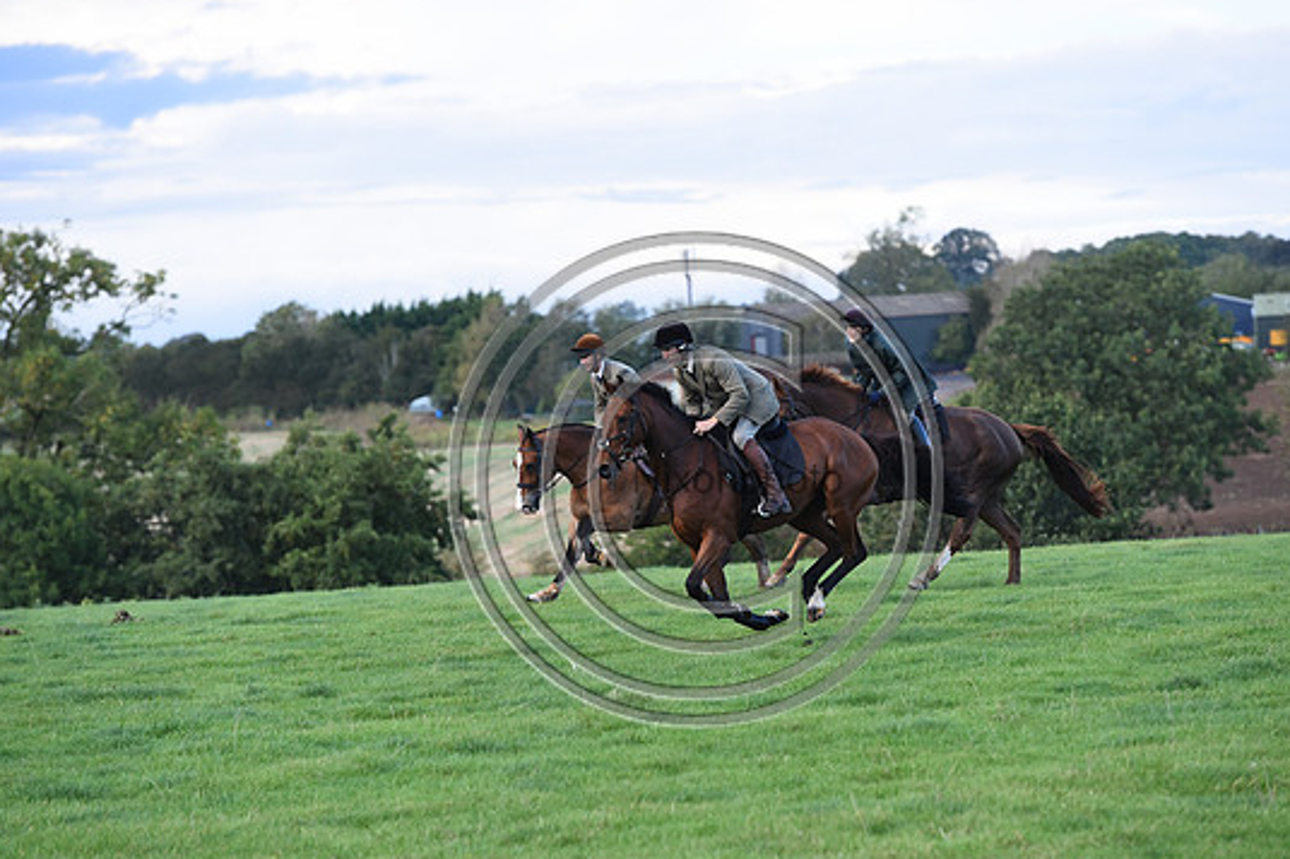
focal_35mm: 184
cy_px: 448
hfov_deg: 11.2
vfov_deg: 7.5
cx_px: 669
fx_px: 6591
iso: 1800
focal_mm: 170
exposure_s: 1/1250
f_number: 5
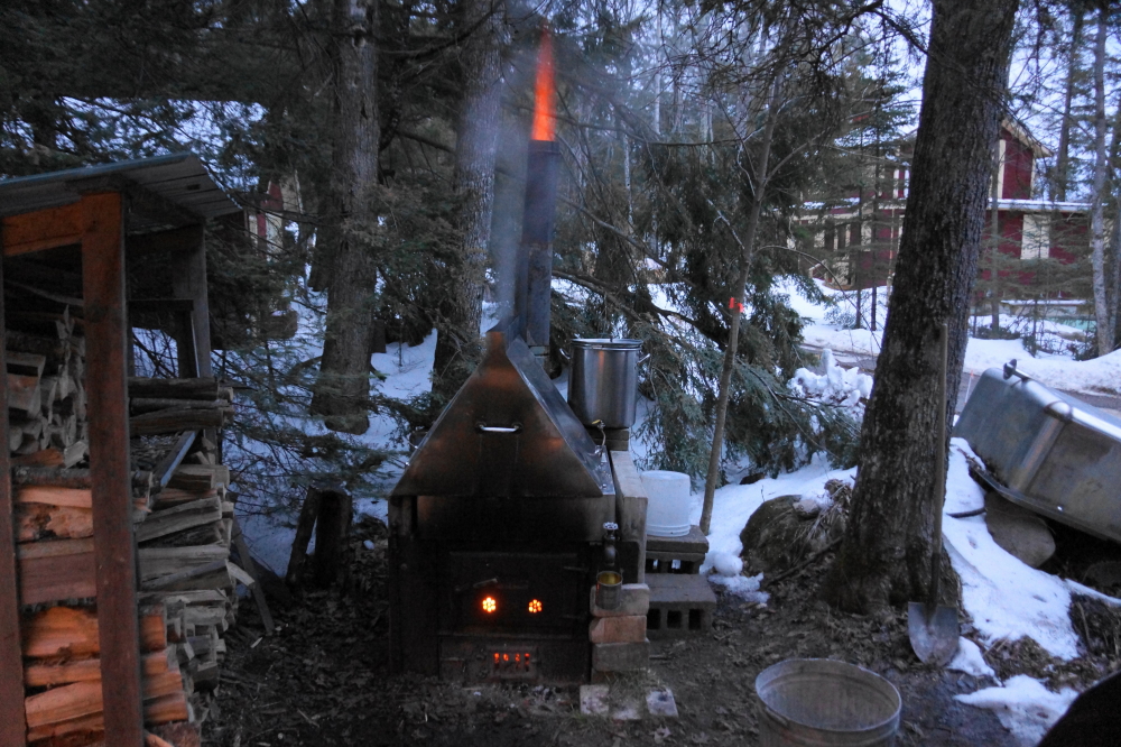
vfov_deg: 47.9
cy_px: 374
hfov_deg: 67.4
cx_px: 560
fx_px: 840
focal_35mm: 27
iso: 1600
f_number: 3.5
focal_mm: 18
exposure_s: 1/10
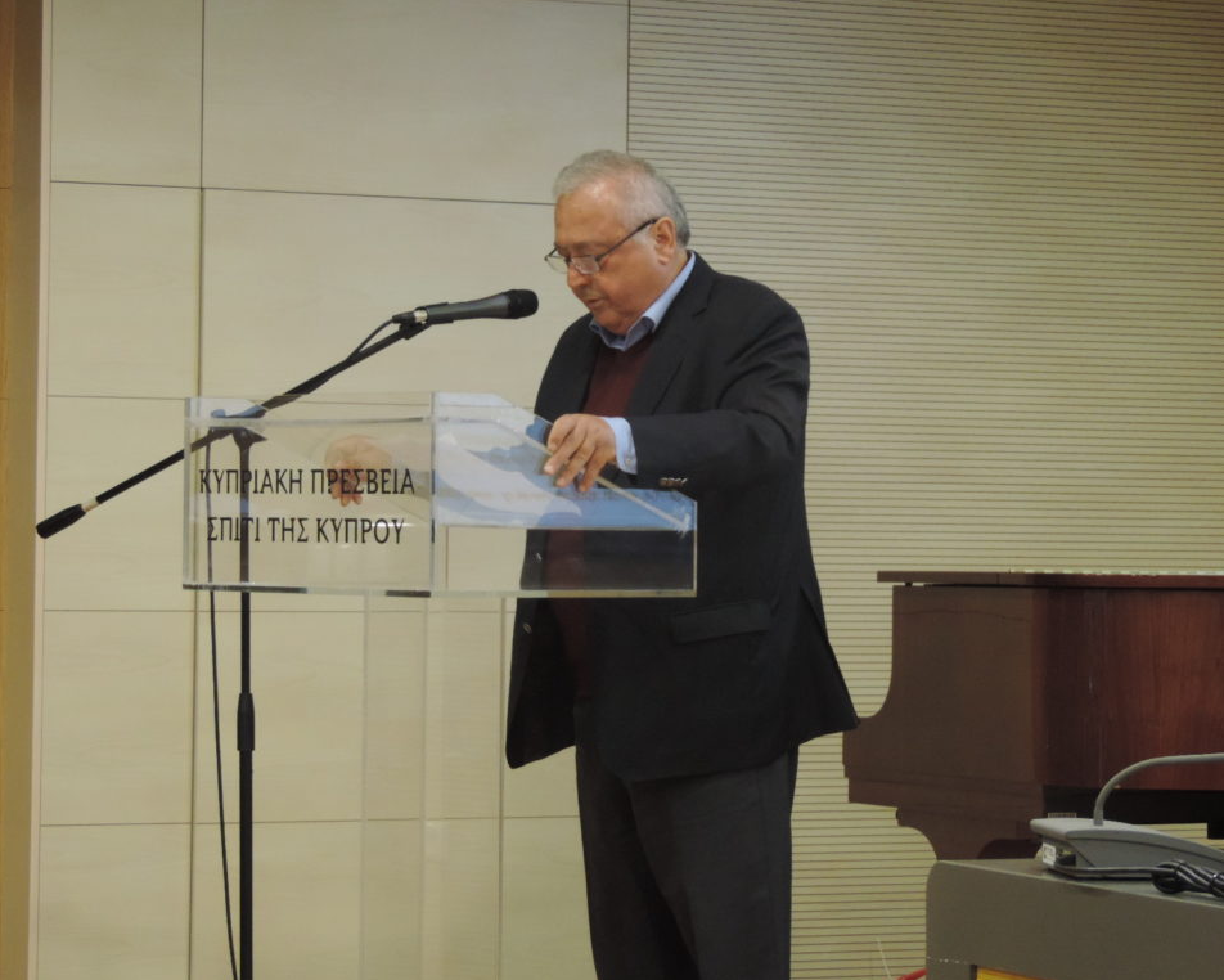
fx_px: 4565
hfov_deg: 15.3
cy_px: 491
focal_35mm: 126
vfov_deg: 12.2
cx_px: 615
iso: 640
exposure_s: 1/25
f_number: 4.2
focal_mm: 21.4
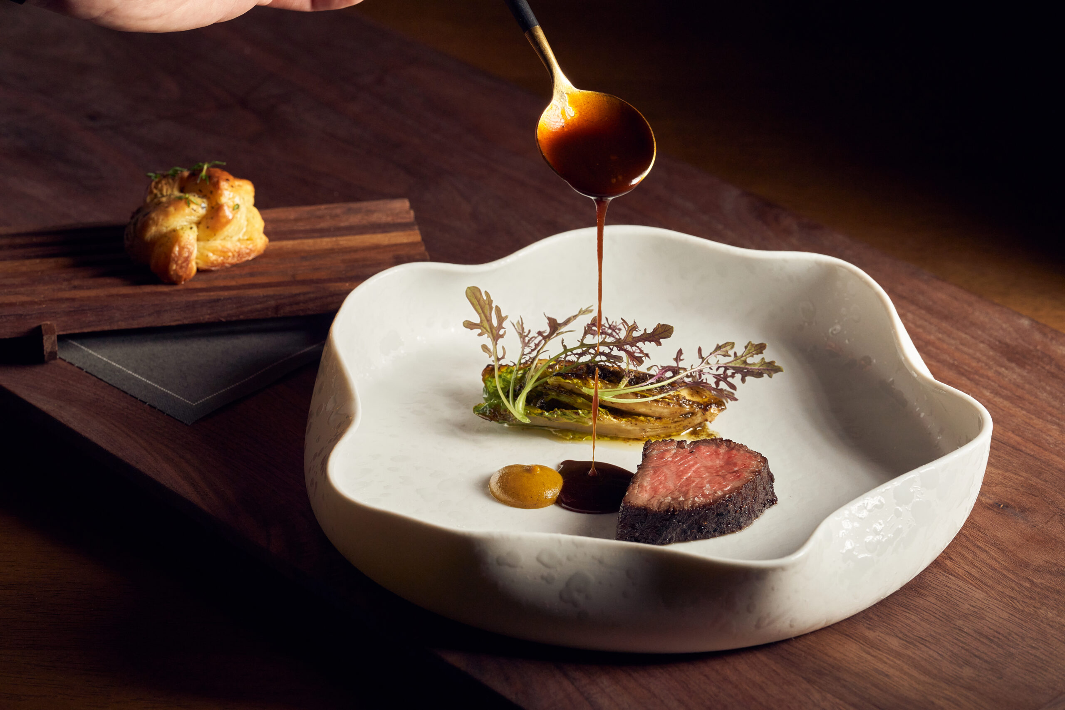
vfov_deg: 13.0
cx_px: 532
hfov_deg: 19.5
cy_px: 355
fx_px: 3106
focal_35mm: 105
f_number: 9
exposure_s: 1/160
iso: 800
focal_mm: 105
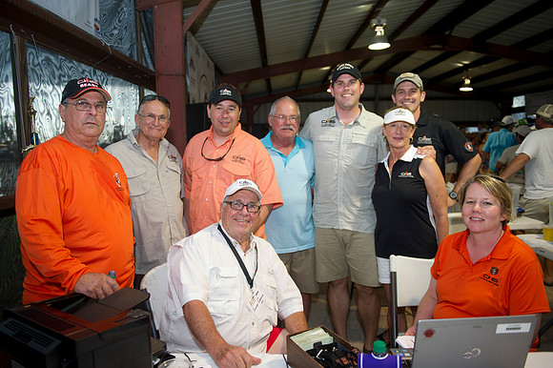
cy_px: 184
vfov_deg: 47.9
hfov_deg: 67.4
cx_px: 276
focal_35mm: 27
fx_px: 414
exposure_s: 1/200
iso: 400
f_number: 2.8
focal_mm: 27
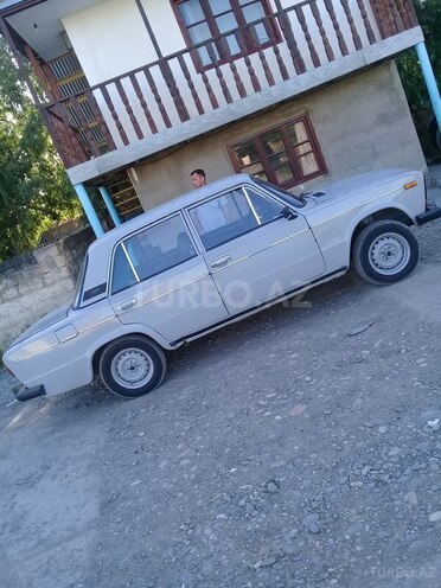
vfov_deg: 58.4
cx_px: 220
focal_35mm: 31
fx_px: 527
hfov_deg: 45.4
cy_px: 294
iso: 50
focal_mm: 3.3
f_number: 2.2
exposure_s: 1/188
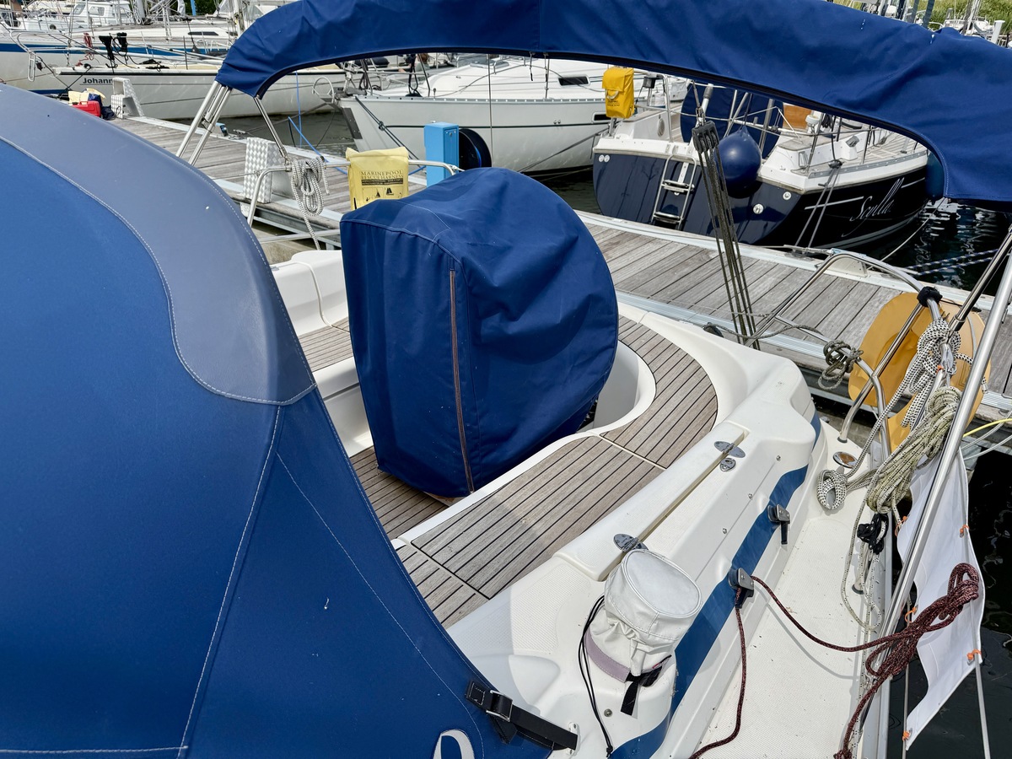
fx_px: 702
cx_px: 506
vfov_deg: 56.8
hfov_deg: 71.6
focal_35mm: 24
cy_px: 380
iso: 80
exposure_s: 1/7353
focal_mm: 6.76
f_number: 1.78
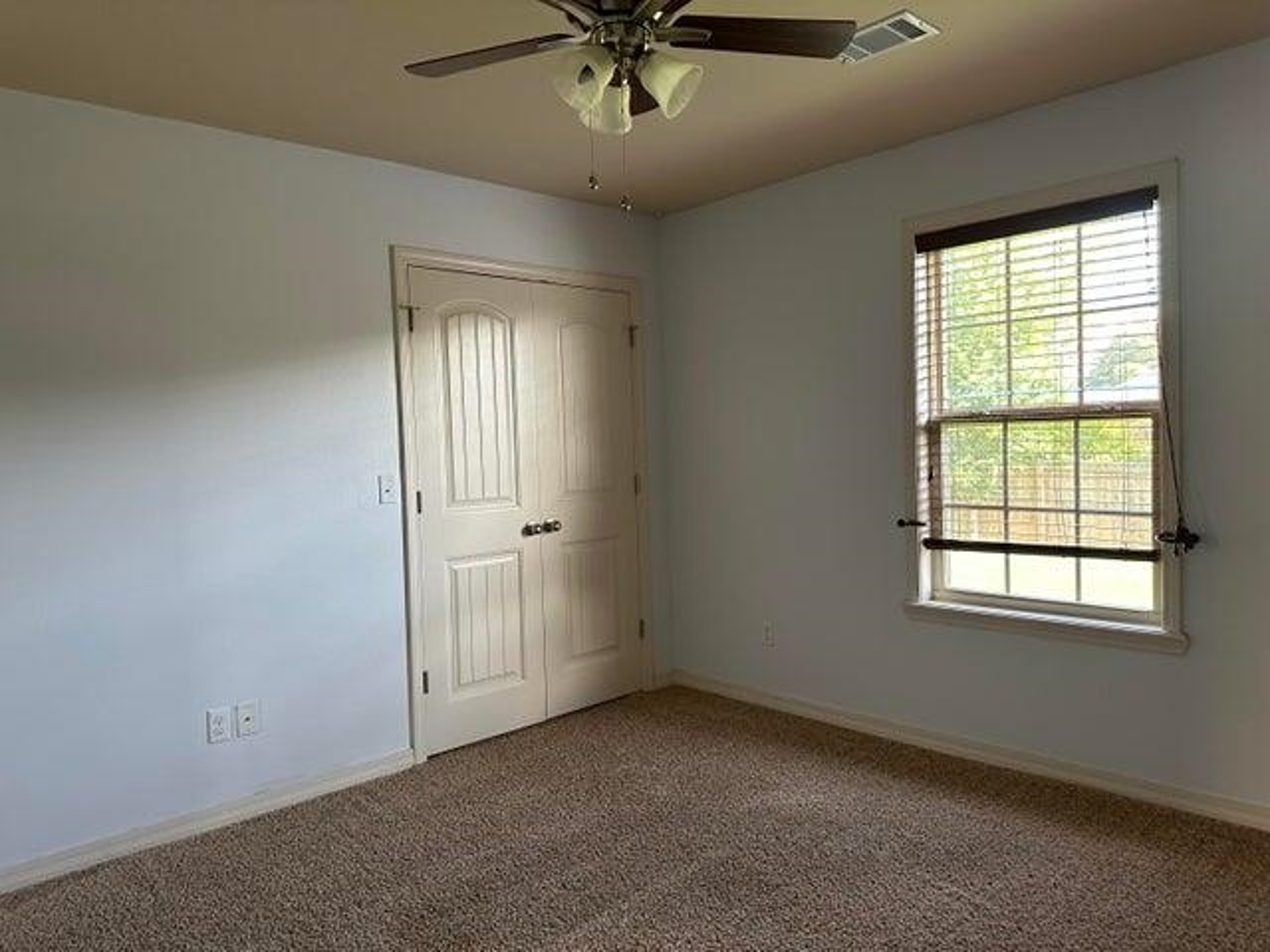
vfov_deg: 56.8
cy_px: 476
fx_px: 881
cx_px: 635
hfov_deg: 71.6
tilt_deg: -1.8
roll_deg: +1.5
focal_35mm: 24
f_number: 1.78
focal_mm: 6.86
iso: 250
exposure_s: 1/89
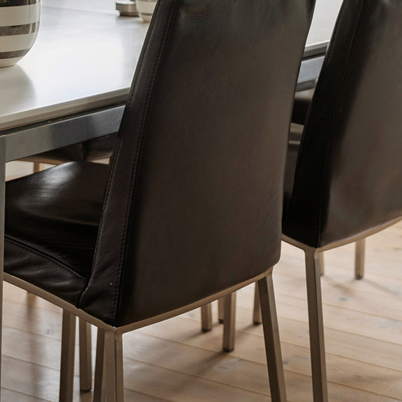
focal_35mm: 119
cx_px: 219
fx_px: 1564
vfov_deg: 14.0
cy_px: -146
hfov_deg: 14.6
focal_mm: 49
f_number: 3.5
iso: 400
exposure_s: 1/125
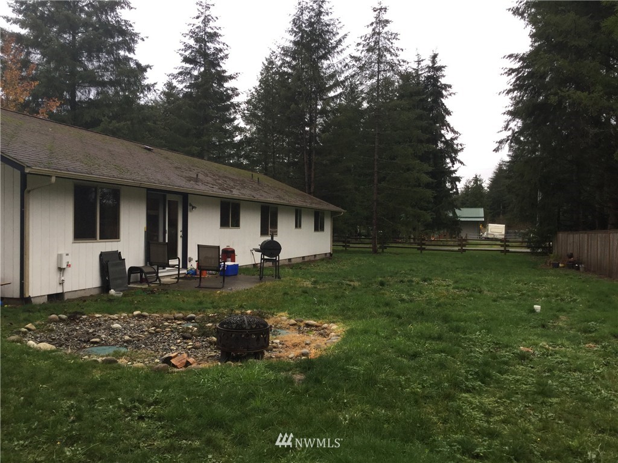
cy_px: 232
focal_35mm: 31
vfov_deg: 45.4
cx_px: 309
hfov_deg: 58.4
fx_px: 553
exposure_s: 1/120
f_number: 2.4
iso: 40
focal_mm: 3.3
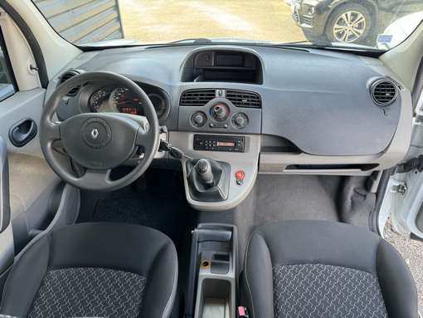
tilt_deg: -33.4
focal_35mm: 24
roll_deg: +0.1
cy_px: 159
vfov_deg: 56.9
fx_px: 293
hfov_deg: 71.6
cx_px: 212
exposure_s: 1/121
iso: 100
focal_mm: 6.86
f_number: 1.78
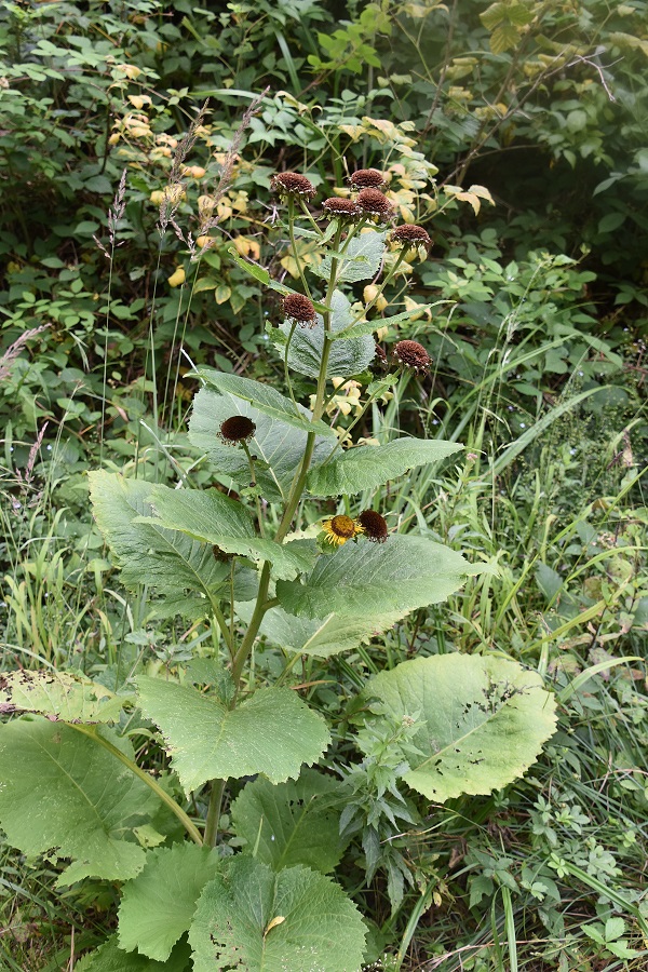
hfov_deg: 31.9
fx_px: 1134
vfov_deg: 46.4
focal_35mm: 42
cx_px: 324
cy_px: 486
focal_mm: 28
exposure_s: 1/125
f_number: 7.1
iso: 400
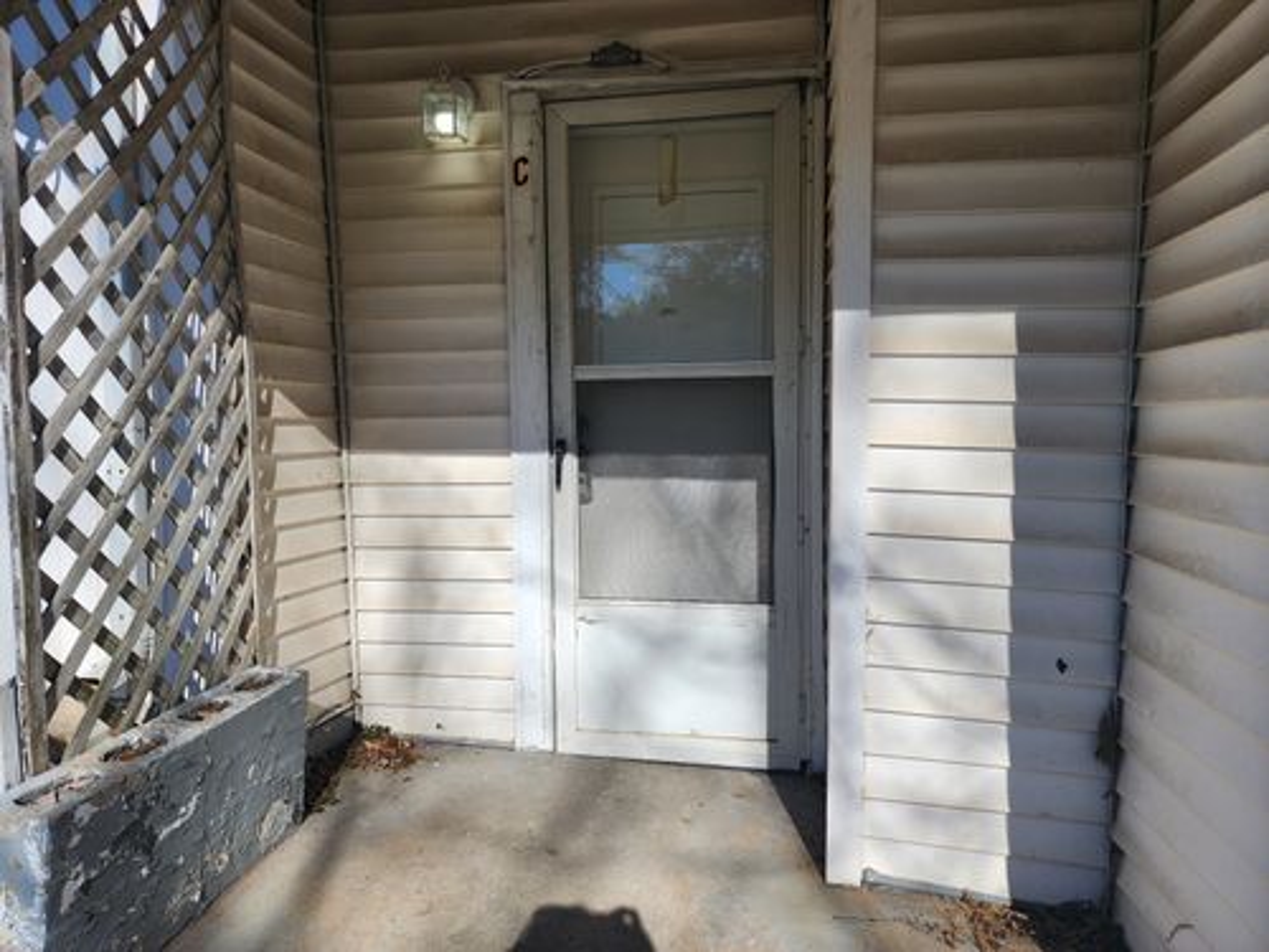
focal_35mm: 23
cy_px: 476
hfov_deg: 73.9
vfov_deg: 58.9
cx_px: 634
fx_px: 843
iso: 12
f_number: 1.8
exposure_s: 1/1163
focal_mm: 6.4
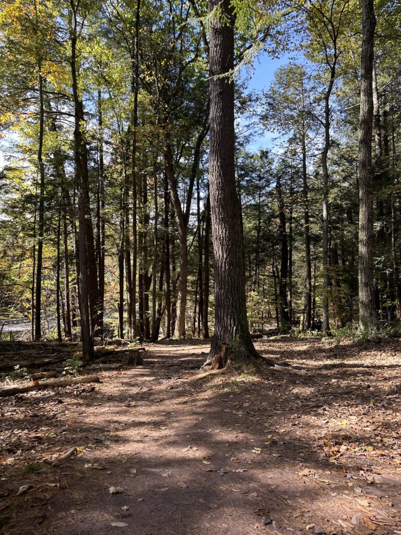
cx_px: 200
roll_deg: -1.4
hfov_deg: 56.8
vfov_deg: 71.6
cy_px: 268
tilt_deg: +4.5
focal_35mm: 24
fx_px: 371
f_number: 1.78
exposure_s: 1/458
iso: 80
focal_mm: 6.86
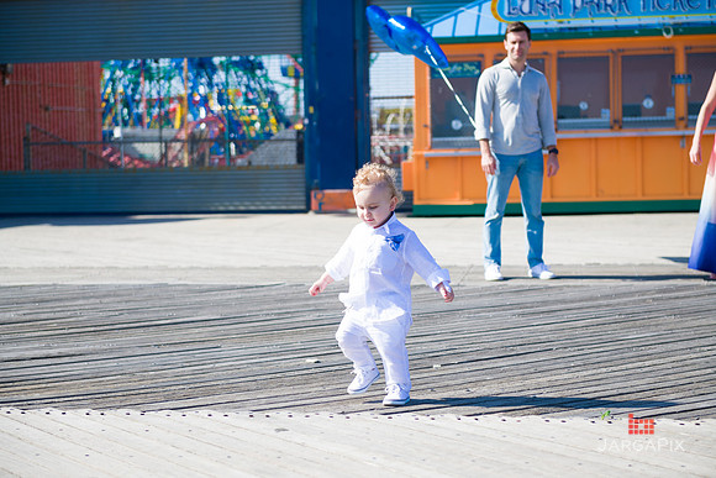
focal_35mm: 70
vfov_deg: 19.5
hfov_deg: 28.8
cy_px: 239
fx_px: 1392
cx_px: 358
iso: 200
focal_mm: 70
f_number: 5
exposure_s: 1/1600
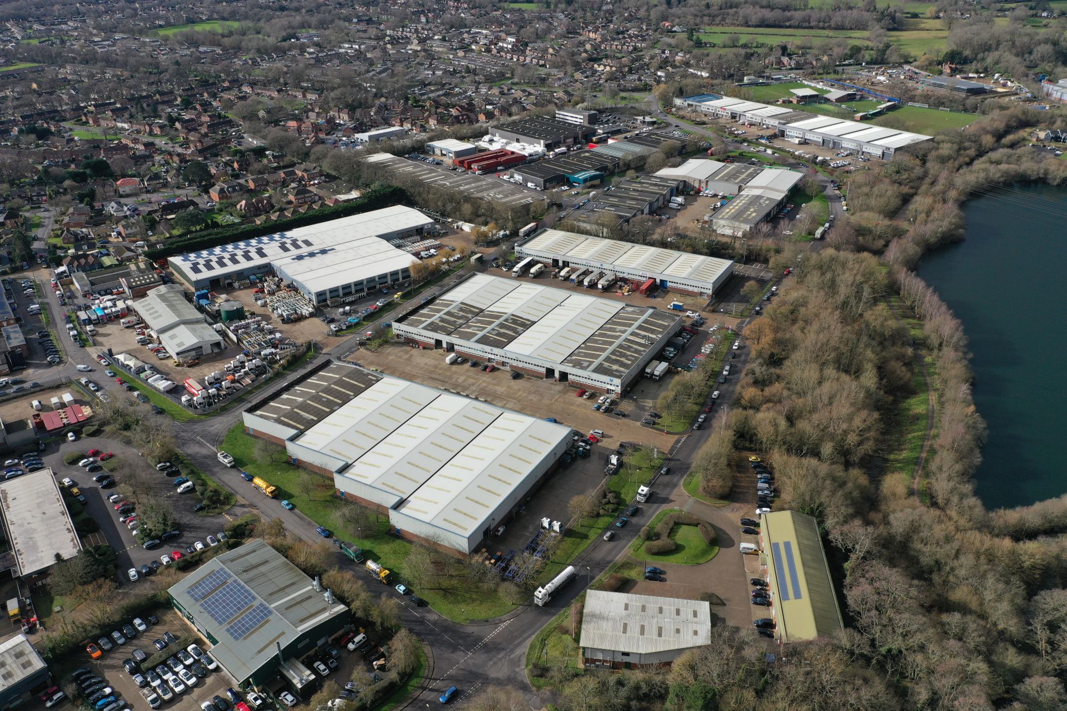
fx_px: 830
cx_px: 534
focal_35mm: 28
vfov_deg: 46.4
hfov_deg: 65.5
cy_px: 356
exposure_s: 1/800
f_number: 4.5
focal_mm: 10.26
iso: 100
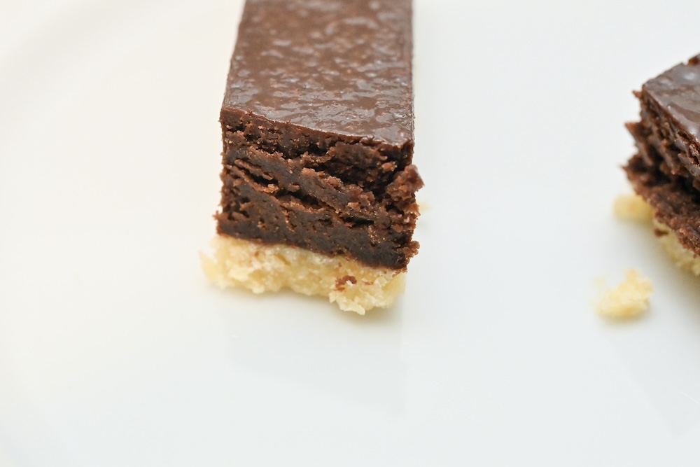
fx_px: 1167
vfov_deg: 22.6
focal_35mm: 60
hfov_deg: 33.4
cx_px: 350
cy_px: 234
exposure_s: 1/250
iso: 6400
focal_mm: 60
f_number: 10
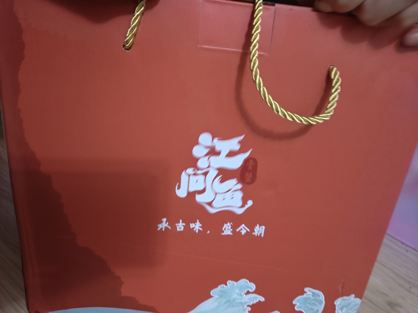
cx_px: 209
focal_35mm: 24
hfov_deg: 71.6
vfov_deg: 56.8
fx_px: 290
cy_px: 156
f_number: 1.8
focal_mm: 5.59
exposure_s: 1/20
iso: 1250
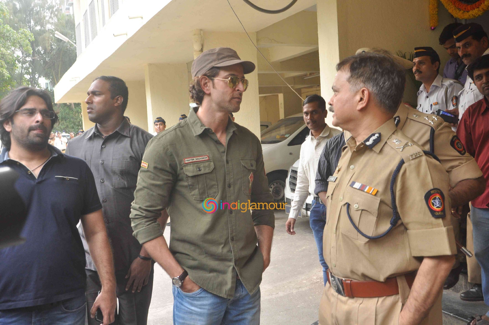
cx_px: 244
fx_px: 529
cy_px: 162
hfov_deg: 49.6
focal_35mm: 39
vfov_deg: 34.1
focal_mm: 26
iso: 640
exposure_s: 1/125
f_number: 5.6
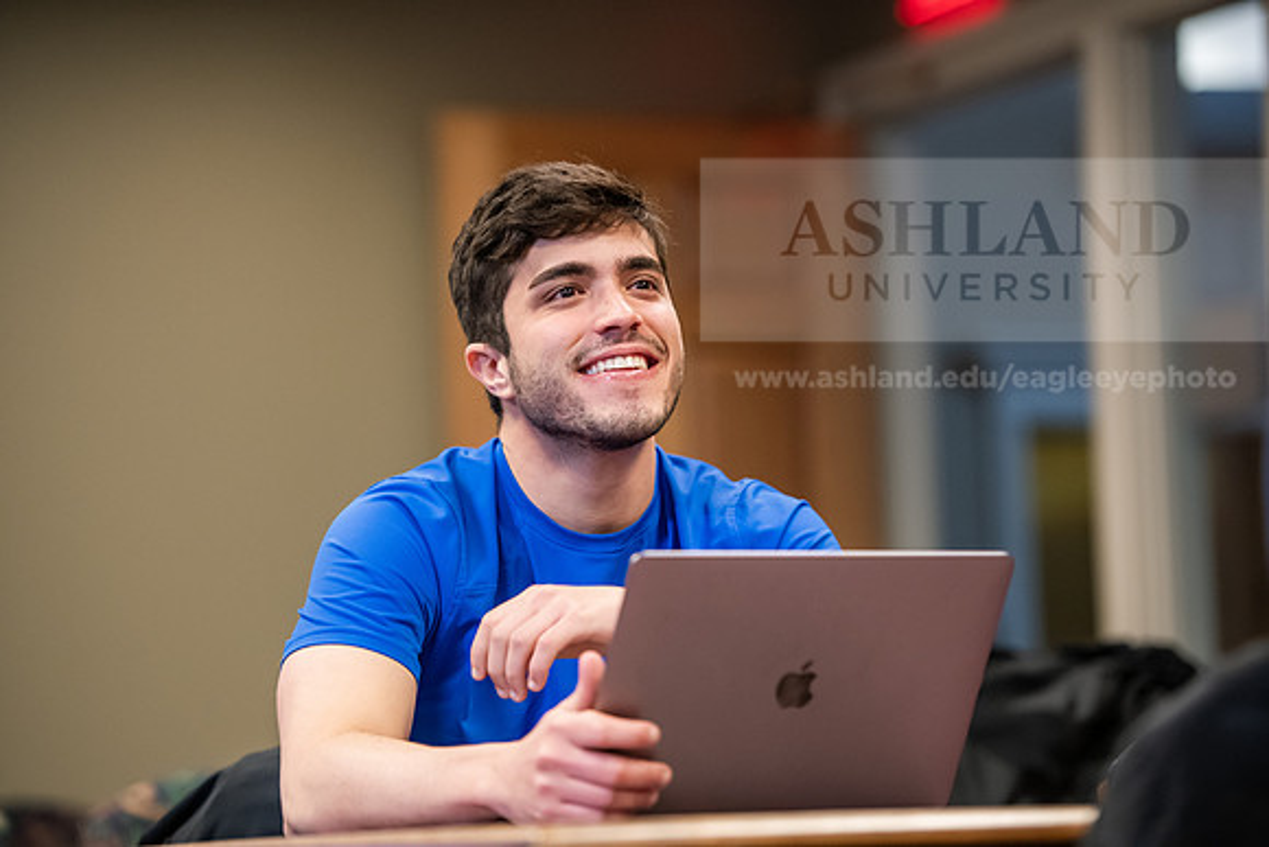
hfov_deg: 15.8
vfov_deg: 10.6
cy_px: 424
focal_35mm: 130
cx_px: 634
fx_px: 4583
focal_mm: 130
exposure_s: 1/200
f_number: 2.8
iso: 2500
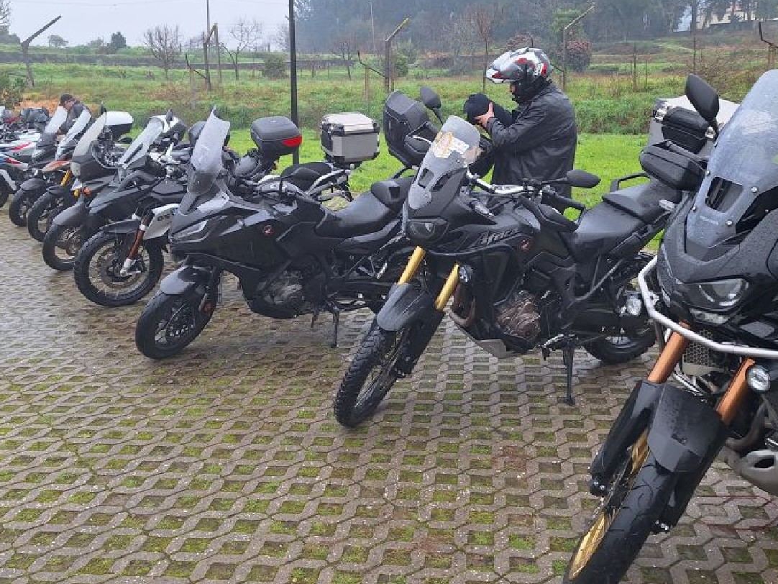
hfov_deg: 53.9
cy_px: 233
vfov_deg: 41.6
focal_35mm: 34
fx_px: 764
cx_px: 380
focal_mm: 5.54
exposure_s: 1/238
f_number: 1.8
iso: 40
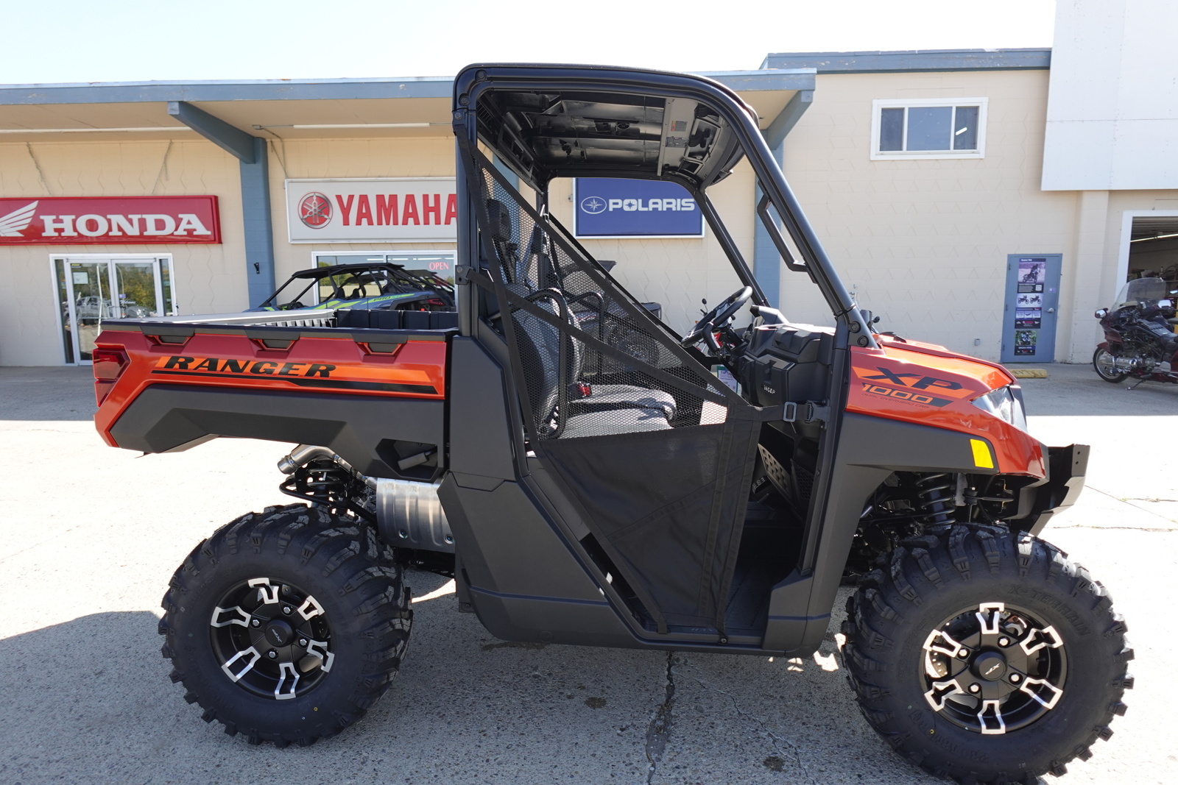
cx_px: 589
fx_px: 654
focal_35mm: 20
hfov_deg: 84.0
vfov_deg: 61.9
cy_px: 392
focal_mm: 7.6
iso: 125
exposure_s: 1/1000
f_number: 2
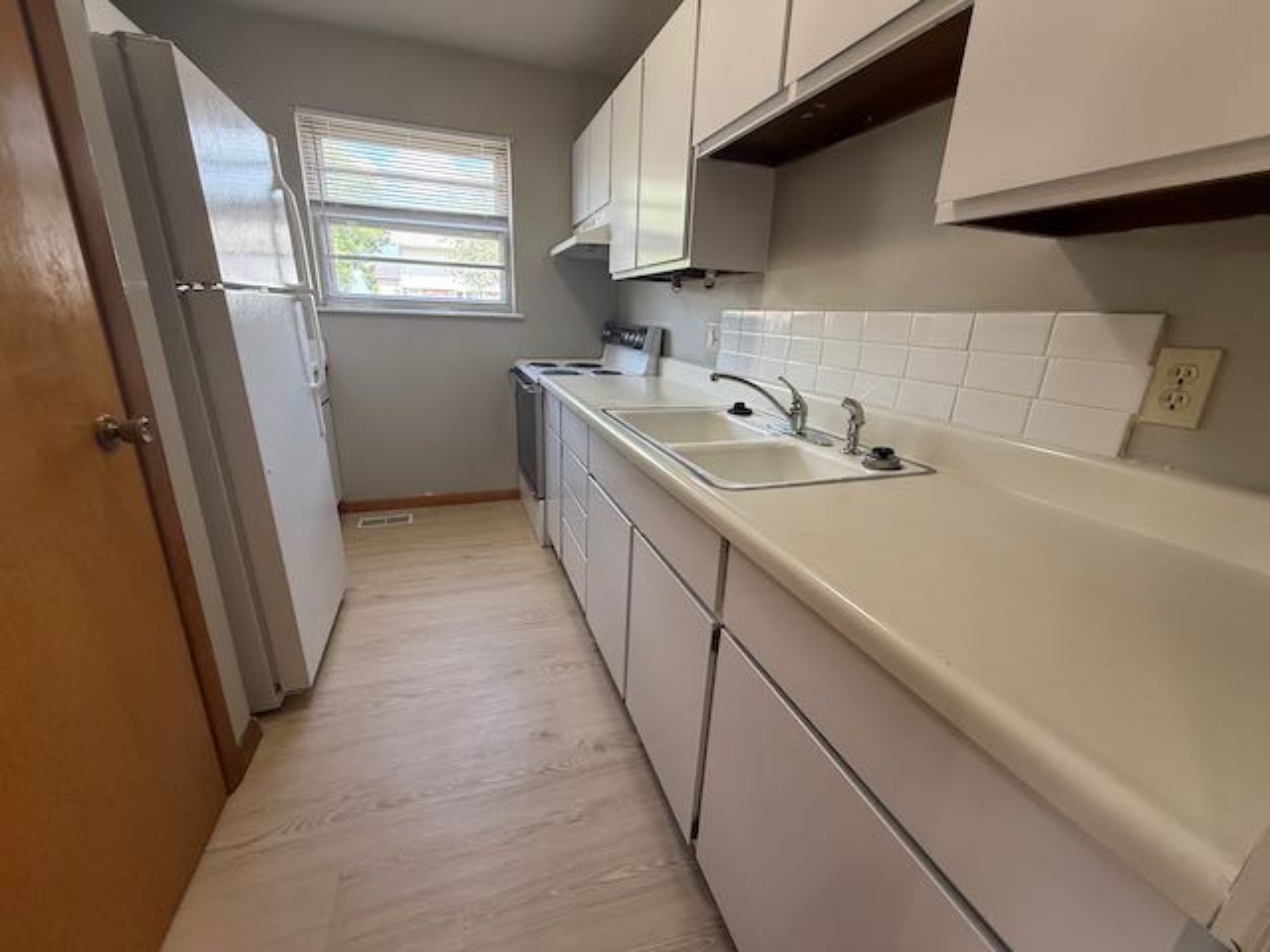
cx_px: 635
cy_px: 476
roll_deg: -2.5
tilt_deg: -18.0
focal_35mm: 14
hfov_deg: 102.1
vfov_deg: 85.7
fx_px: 514
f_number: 2.2
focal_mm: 2.22
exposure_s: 1/120
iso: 320
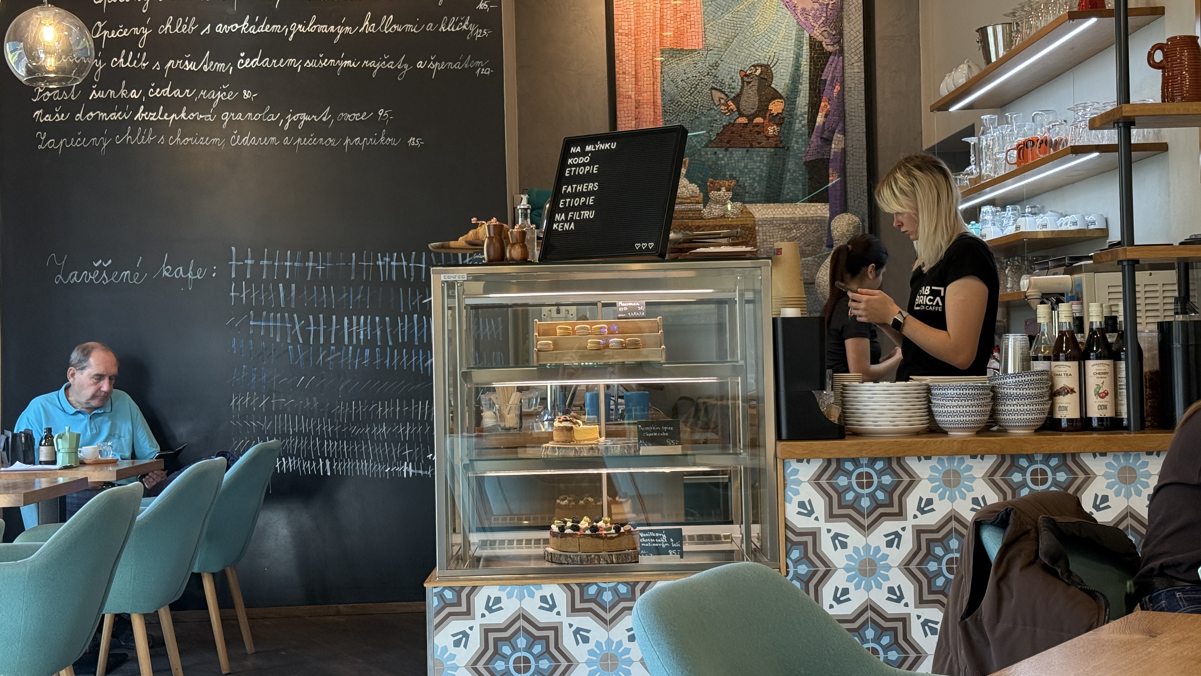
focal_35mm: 53
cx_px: 596
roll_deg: +1.0
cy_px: 304
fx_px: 1688
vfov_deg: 22.6
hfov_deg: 39.2
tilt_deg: +2.1
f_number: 1.78
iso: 200
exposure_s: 1/89
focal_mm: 6.76
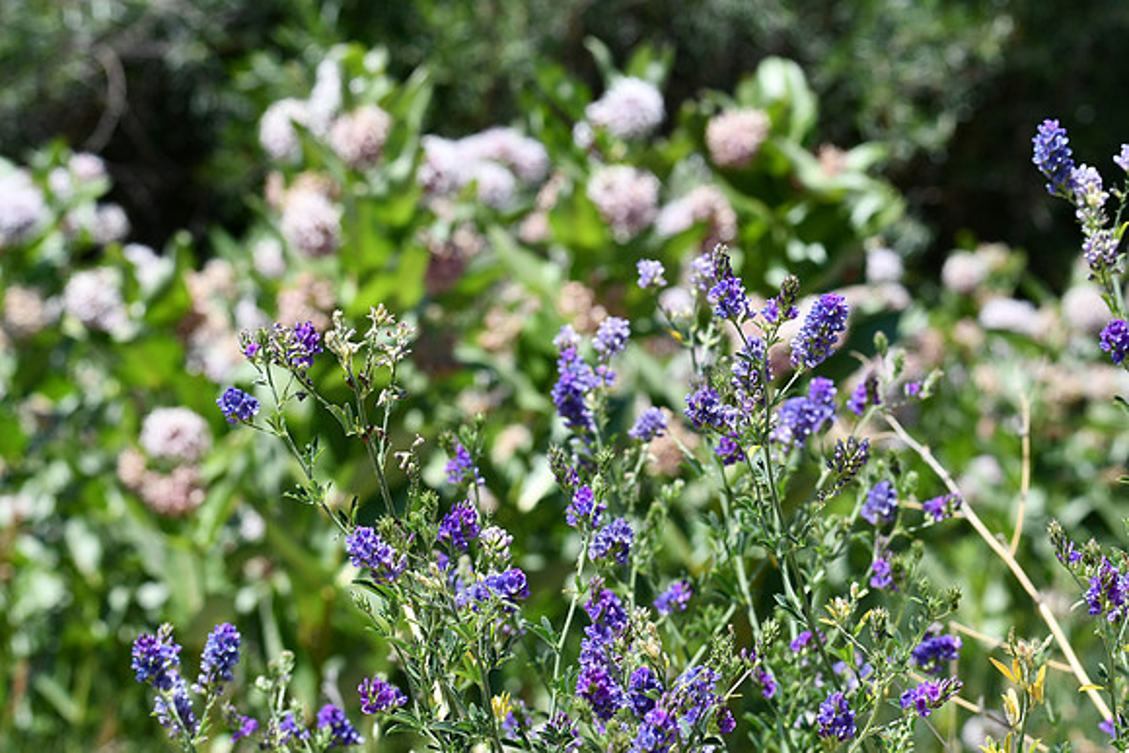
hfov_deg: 16.6
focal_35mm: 123
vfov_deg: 11.2
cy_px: 376
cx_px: 564
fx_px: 3858
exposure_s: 1/250
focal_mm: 82
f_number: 8
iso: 140
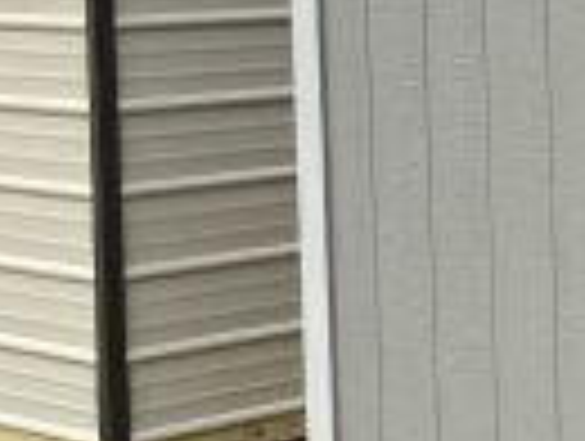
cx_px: 1282
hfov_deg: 12.8
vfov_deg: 11.6
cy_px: 54
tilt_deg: -3.2
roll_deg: +3.5
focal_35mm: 128
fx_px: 2167
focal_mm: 4.25
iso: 32
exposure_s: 1/1898
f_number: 1.8
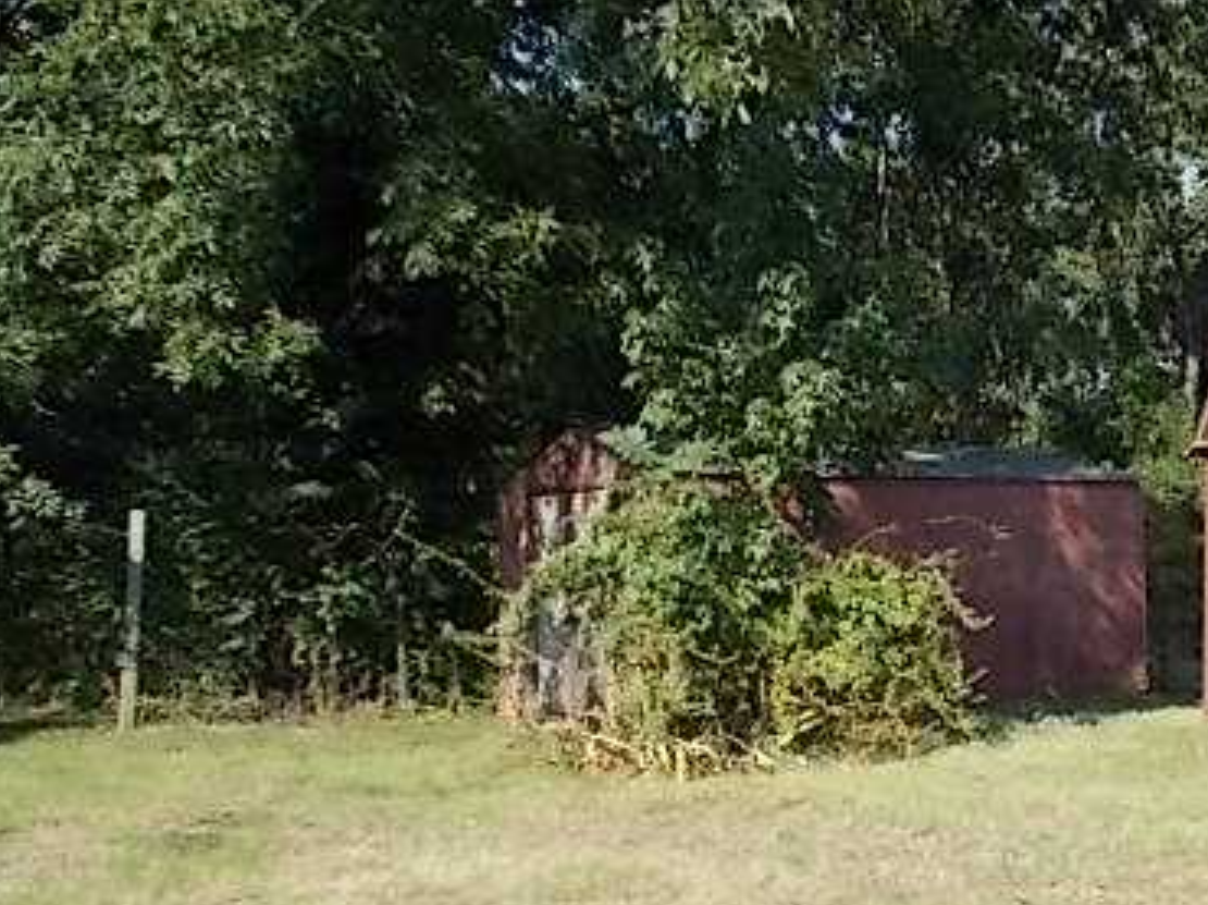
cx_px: 1025
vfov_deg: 32.0
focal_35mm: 45
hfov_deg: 39.8
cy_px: 565
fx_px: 1569
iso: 80
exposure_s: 1/400
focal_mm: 4.6
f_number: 3.2
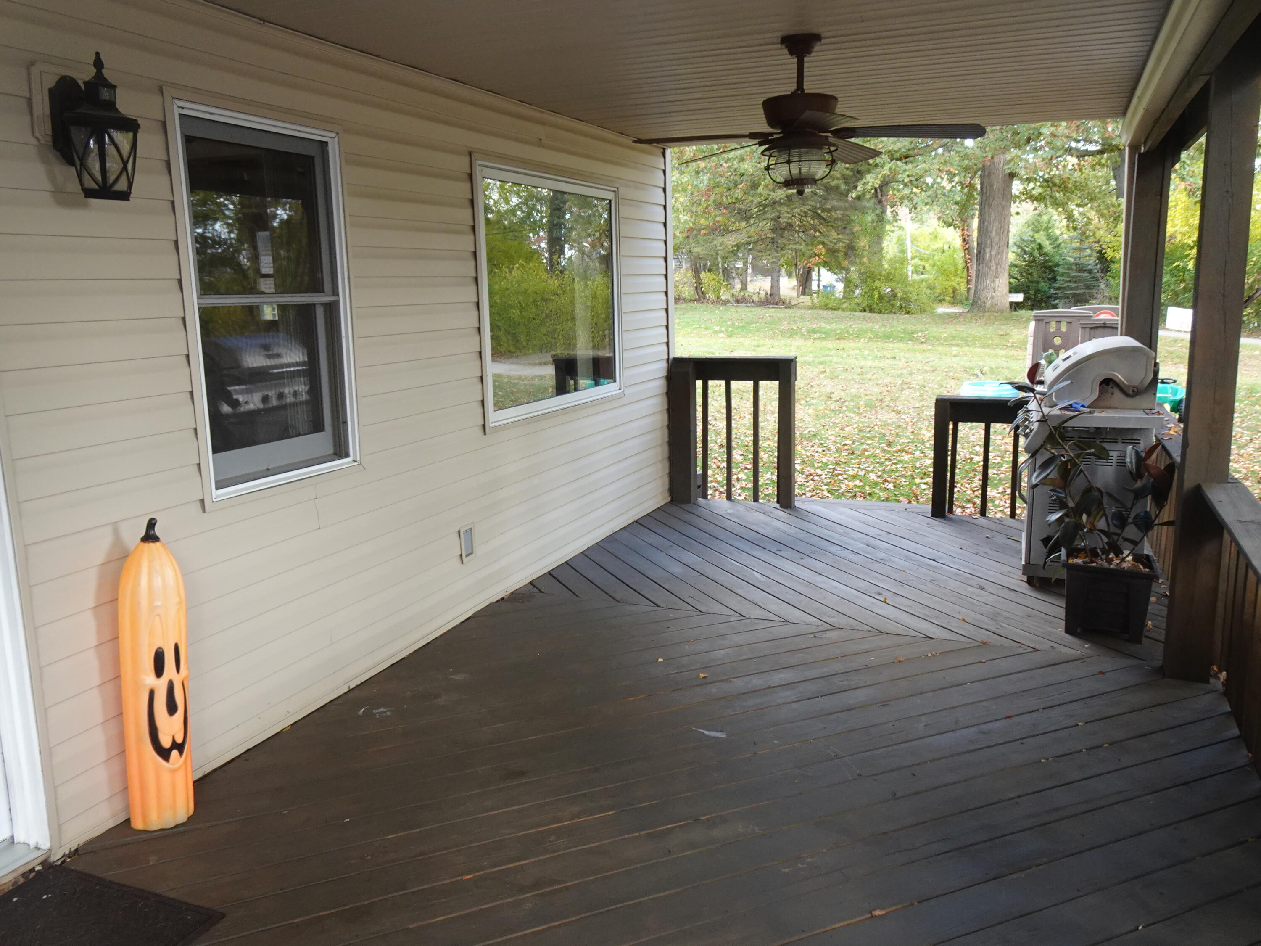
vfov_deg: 53.1
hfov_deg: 67.3
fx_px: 947
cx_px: 630
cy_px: 473
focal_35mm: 26
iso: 160
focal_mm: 4.55
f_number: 3.5
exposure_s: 1/30
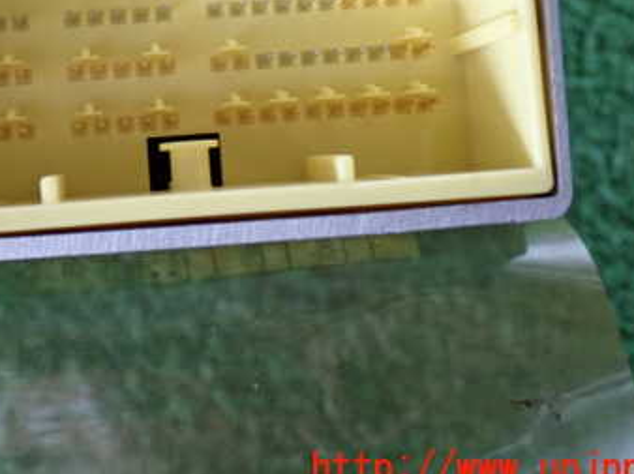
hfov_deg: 29.9
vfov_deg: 22.5
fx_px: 1171
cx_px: 173
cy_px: 71
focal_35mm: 64
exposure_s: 1/40
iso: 250
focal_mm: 6.37
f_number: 2.5
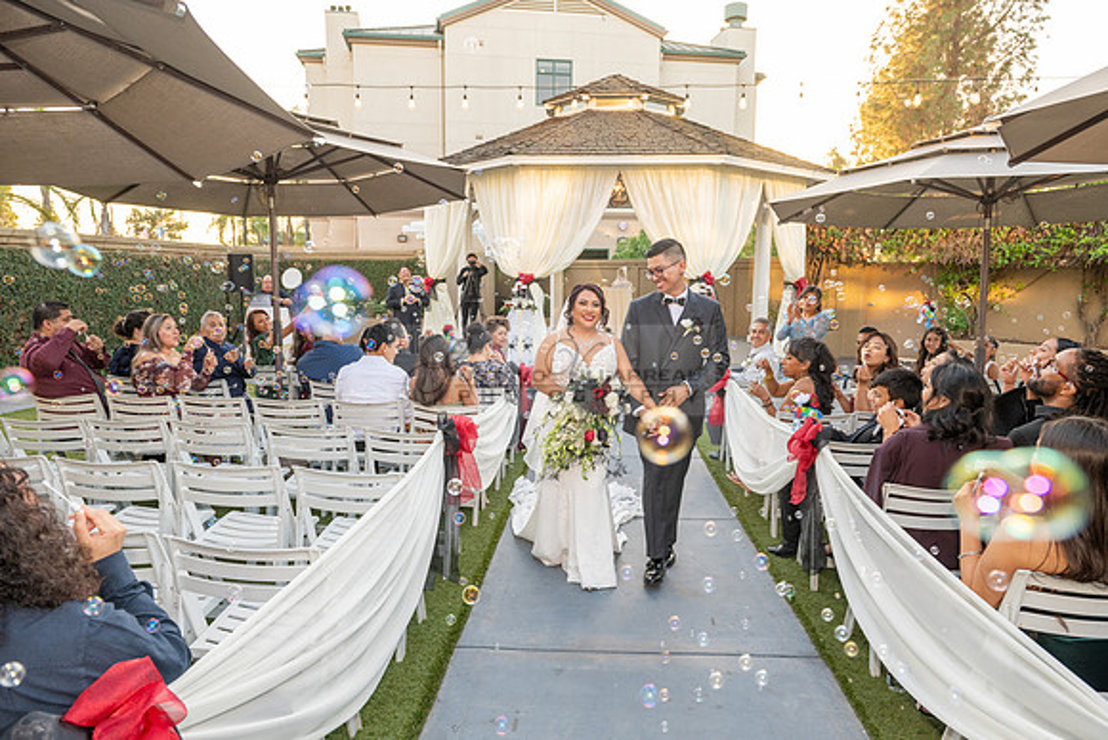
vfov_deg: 53.2
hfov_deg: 73.7
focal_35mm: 24
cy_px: 370
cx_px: 554
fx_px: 739
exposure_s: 1/200
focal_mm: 24
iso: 500
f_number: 5.6
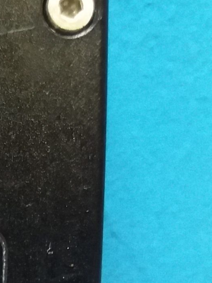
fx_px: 833
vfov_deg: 18.0
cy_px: 372
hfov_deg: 13.2
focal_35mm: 102
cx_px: -157
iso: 320
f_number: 1.9
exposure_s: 1/17
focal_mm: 3.7
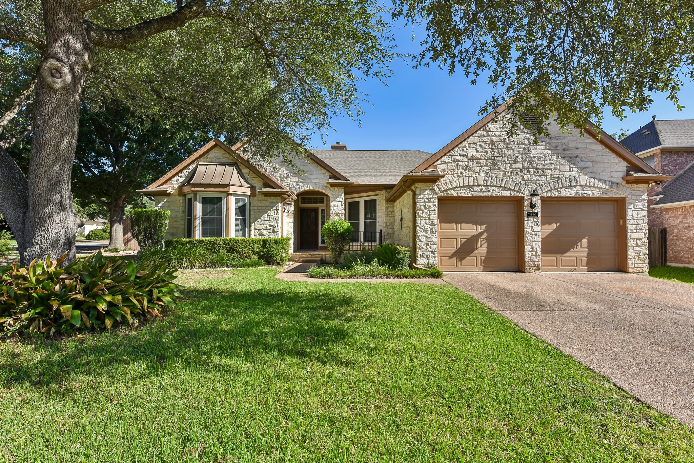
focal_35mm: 18
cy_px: 232
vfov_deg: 67.4
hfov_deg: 90.0
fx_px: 347
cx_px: 347
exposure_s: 1/200
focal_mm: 18
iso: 100
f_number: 8
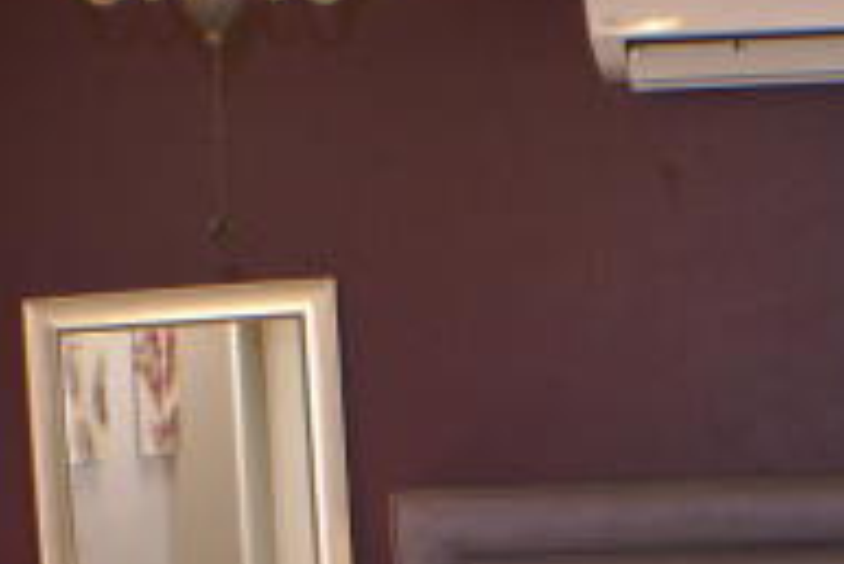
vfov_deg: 10.0
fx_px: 3144
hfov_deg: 15.0
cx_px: 855
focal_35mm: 134
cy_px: 739
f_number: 5.6
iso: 400
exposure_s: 1/25
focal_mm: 24
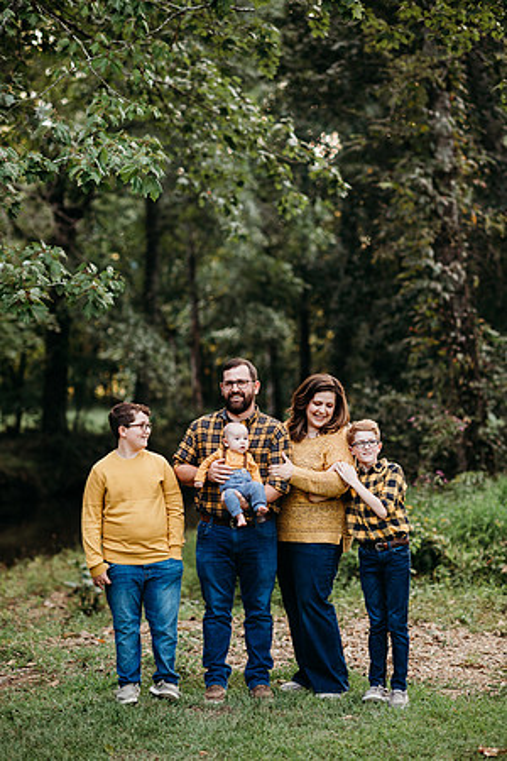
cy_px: 380
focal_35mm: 85
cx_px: 254
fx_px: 1795
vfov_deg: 23.9
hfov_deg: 16.1
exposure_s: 1/200
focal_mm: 85
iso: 125
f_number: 2.2
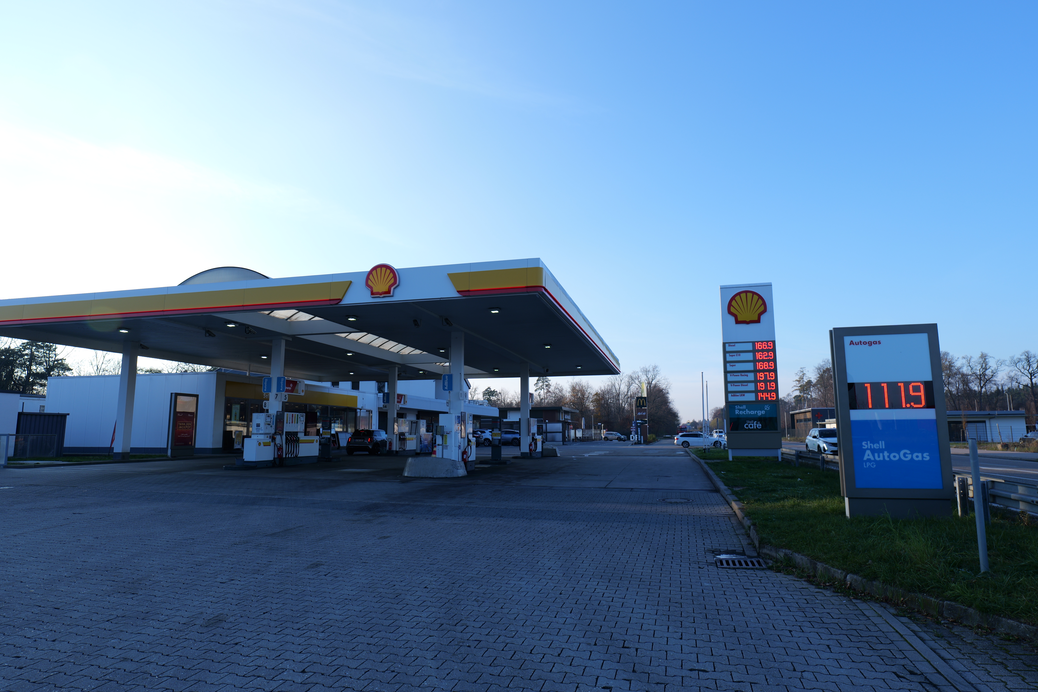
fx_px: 577
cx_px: 519
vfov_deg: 61.9
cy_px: 346
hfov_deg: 84.0
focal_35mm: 20
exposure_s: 1/80
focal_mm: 20
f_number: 8
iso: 100
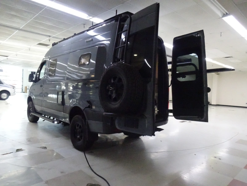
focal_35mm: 24
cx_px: 124
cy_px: 93
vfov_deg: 56.8
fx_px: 171
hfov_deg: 71.6
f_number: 3.5
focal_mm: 4.1
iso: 2500
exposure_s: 1/250
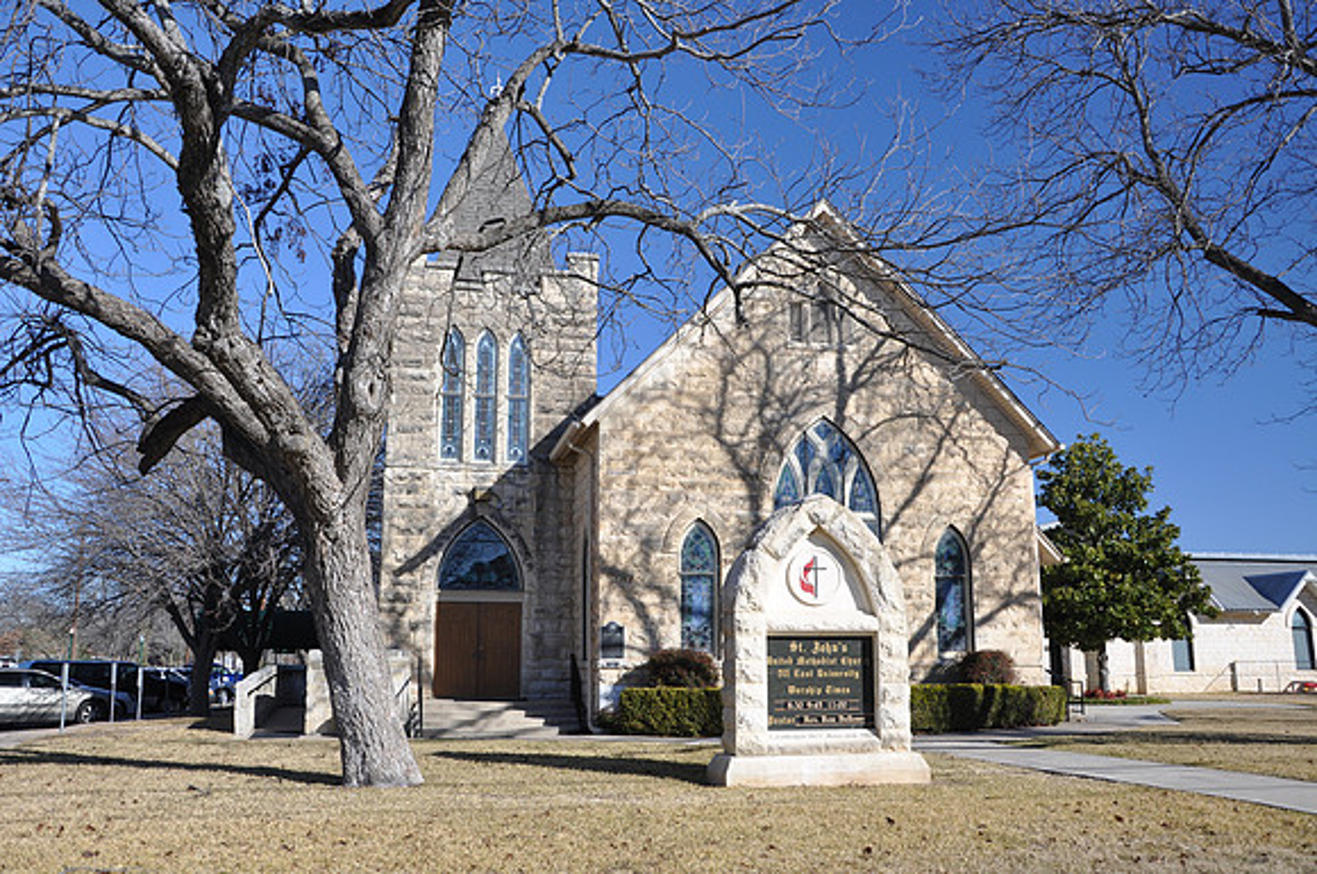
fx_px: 1151
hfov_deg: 59.6
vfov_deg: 41.6
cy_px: 437
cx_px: 658
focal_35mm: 32
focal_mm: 21
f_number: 7.1
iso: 200
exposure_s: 1/200
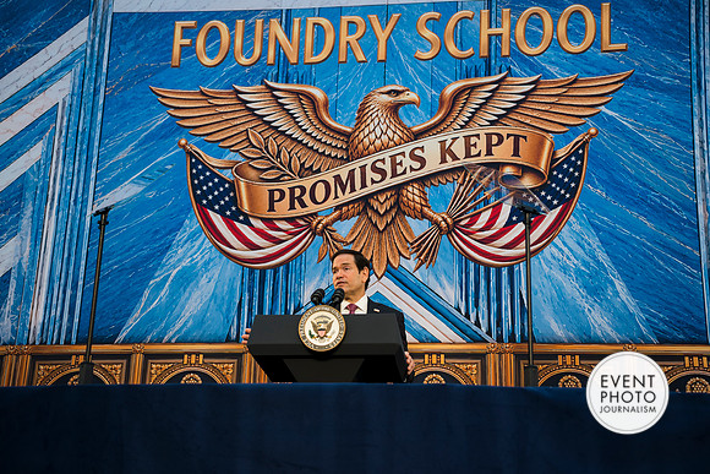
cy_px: 237
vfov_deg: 24.2
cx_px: 355
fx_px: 1105
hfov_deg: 35.6
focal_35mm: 56
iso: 220
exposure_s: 1/200
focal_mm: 56
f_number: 2.8
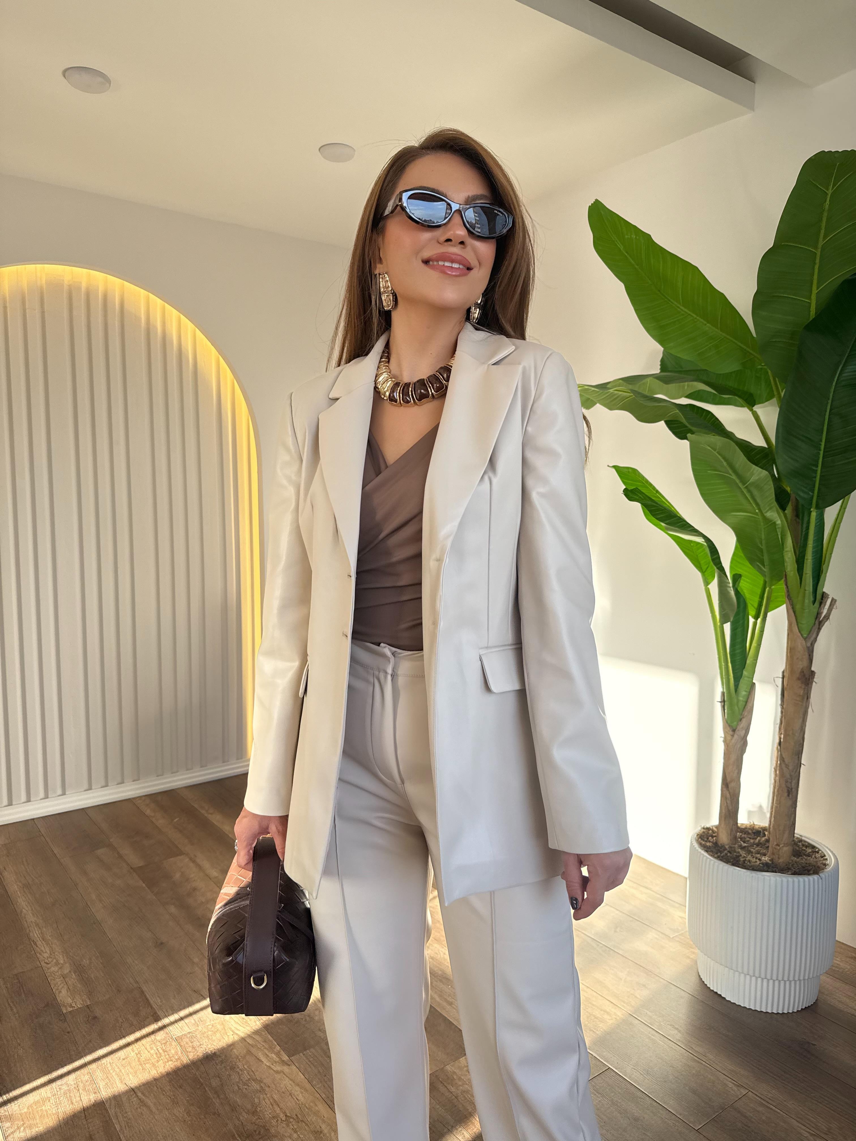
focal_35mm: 24
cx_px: 428
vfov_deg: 71.6
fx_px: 791
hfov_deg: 56.8
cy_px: 570
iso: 100
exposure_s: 1/421
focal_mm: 6.76
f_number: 1.78
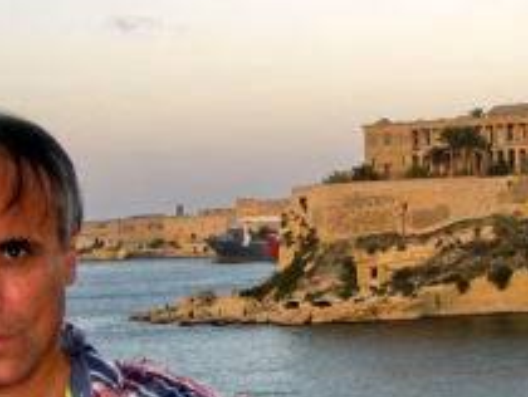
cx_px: 432
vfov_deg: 11.6
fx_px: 1955
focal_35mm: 128
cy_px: 256
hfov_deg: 15.3
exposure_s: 1/193
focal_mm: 5.7
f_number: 2.8
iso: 72
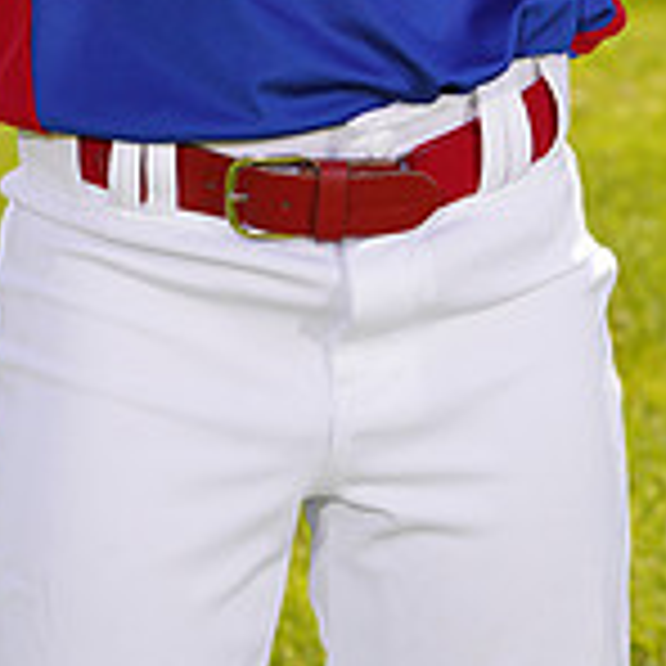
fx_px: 7270
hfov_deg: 5.2
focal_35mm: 334
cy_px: -598
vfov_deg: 5.2
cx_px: 83
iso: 100
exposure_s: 1/160
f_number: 9
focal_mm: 100
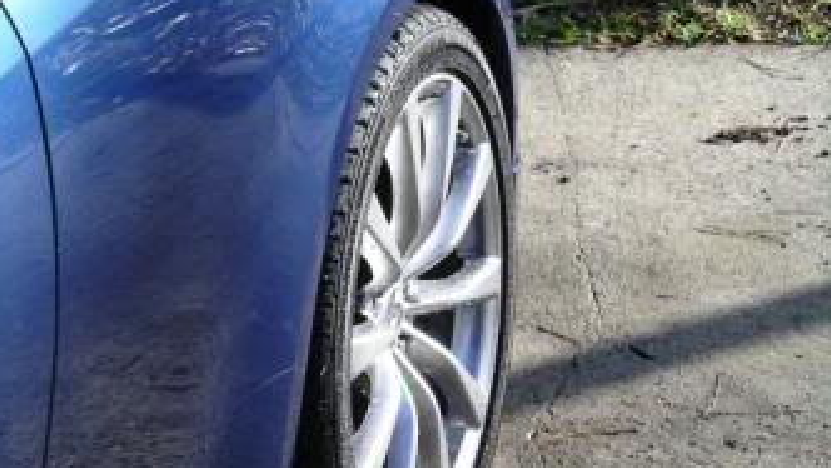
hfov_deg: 14.9
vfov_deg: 8.4
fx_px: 3174
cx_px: 413
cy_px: 175
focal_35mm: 144
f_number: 3.8
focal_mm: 20.4
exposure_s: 1/250
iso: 64
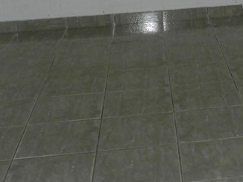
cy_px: -59
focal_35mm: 88
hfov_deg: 21.5
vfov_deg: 15.9
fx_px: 617
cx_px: 242
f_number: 3.6
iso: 200
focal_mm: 5
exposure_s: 1/30
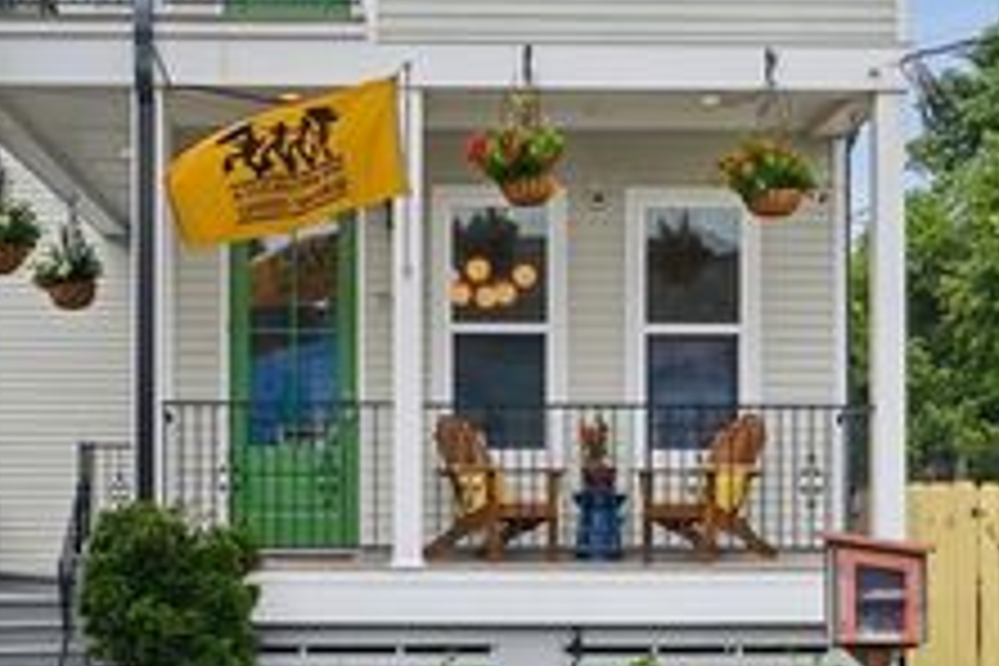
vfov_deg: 21.4
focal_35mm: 63
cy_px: 182
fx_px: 1748
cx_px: 477
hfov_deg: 31.9
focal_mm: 28
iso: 400
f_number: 13
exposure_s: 1/80
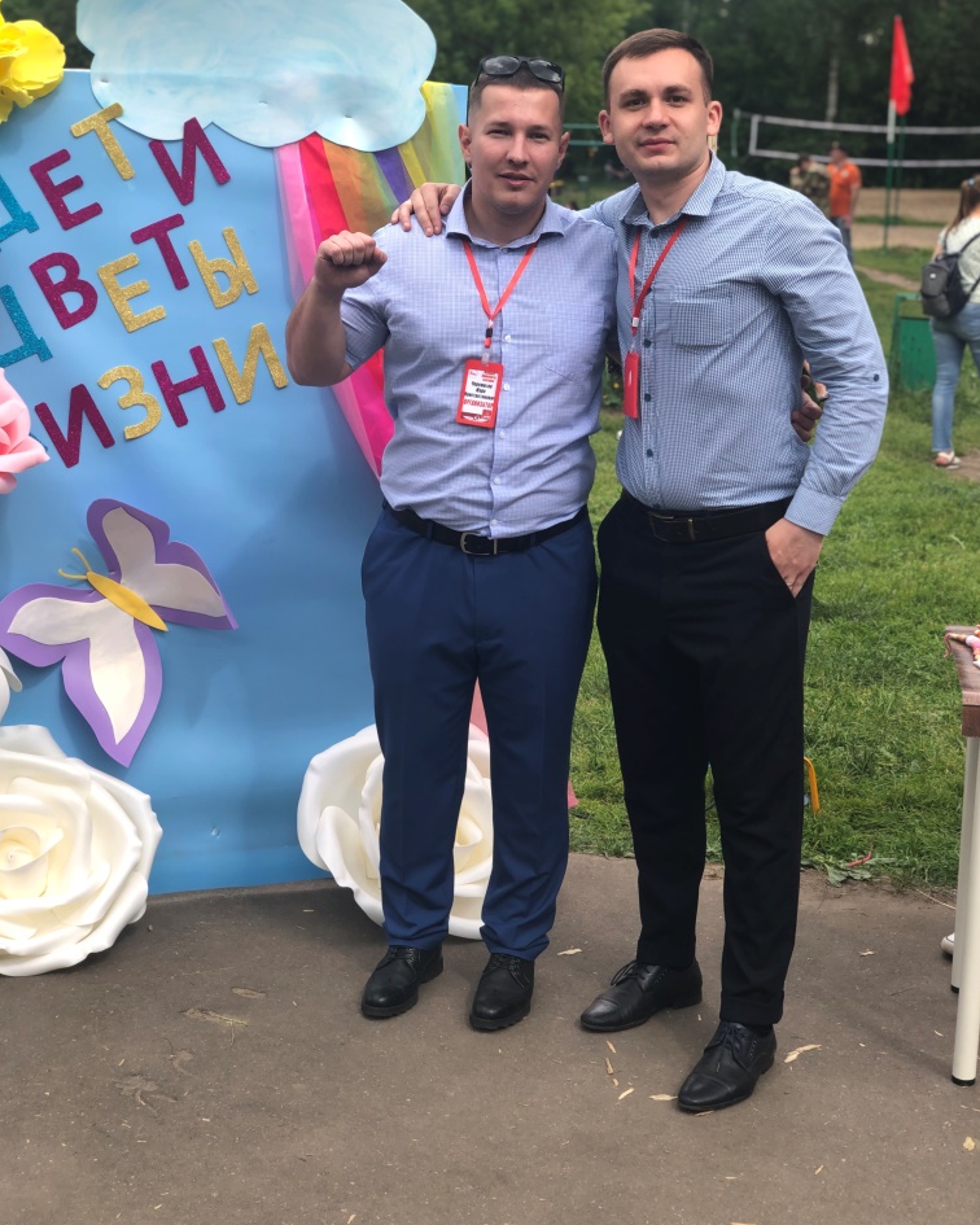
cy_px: 600
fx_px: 1994
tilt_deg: -12.0
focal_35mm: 55
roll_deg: -1.6
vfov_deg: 34.1
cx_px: 489
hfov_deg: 27.6
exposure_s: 1/161
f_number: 2.4
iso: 16
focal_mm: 6
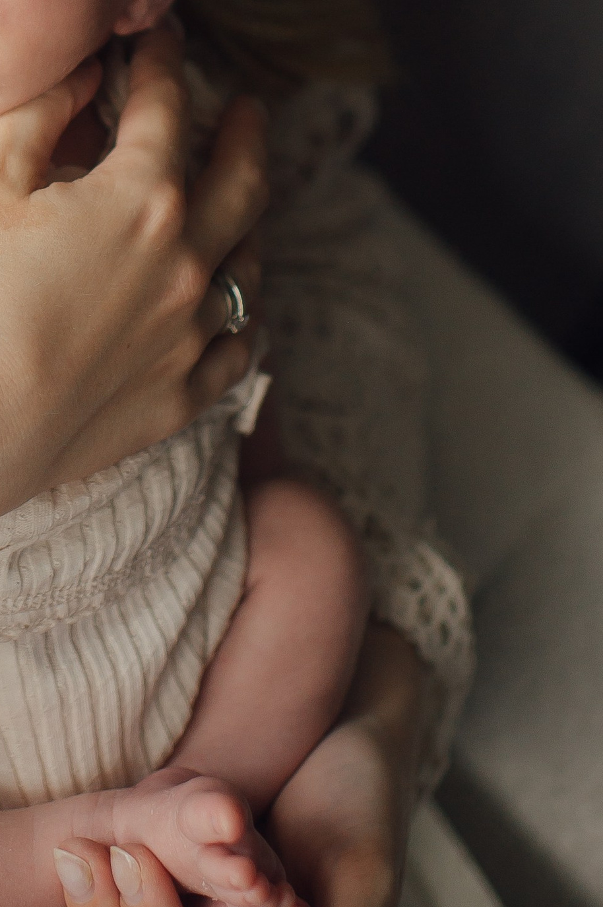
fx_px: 2466
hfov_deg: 13.6
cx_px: -123
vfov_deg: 20.0
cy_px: -60
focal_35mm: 98
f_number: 2.2
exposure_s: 1/800
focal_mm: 35
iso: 400
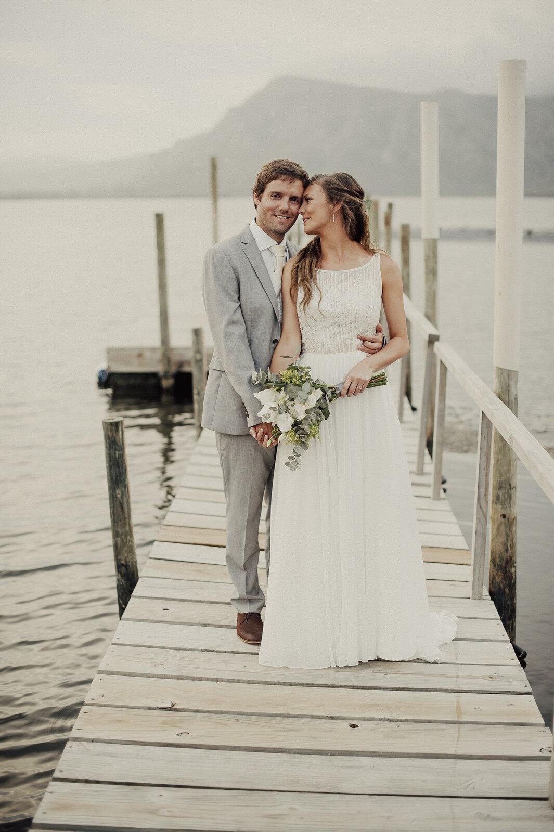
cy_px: 416
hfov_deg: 27.0
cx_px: 277
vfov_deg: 39.6
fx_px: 1155
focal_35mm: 50
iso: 200
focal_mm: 50
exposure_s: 1/320
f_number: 2
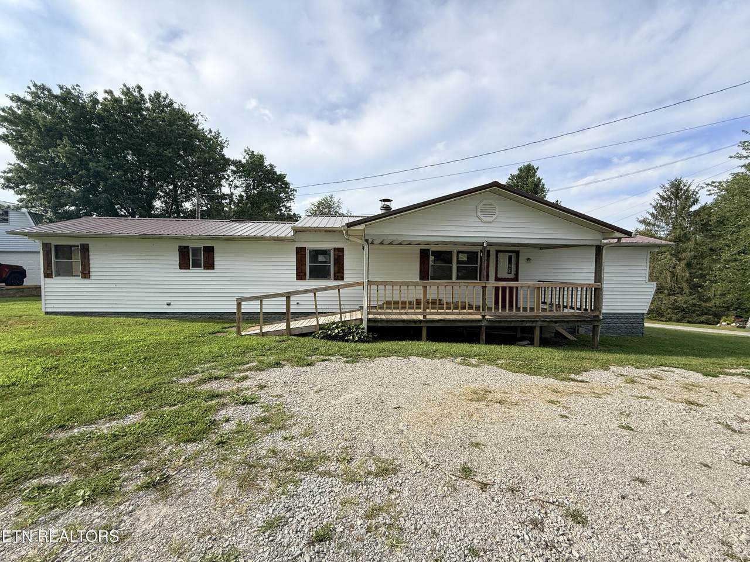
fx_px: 303
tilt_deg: -0.8
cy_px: 281
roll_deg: -1.4
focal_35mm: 14
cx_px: 375
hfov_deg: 102.1
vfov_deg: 85.7
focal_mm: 2.22
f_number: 2.2
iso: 50
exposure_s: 1/1001
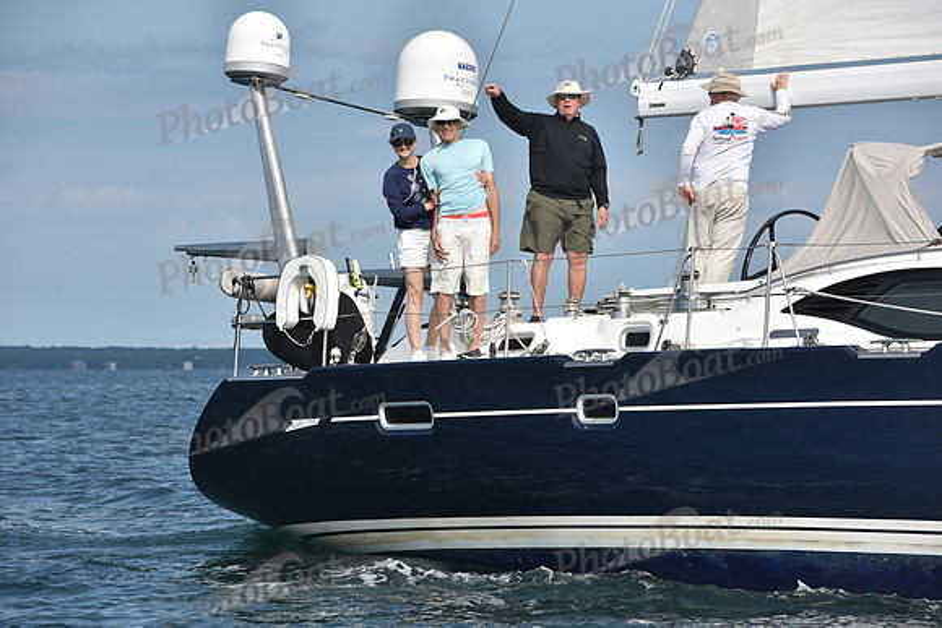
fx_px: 4711
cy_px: 314
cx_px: 471
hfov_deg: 11.4
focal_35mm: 180
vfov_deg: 7.6
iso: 320
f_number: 9
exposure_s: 1/1250
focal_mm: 180
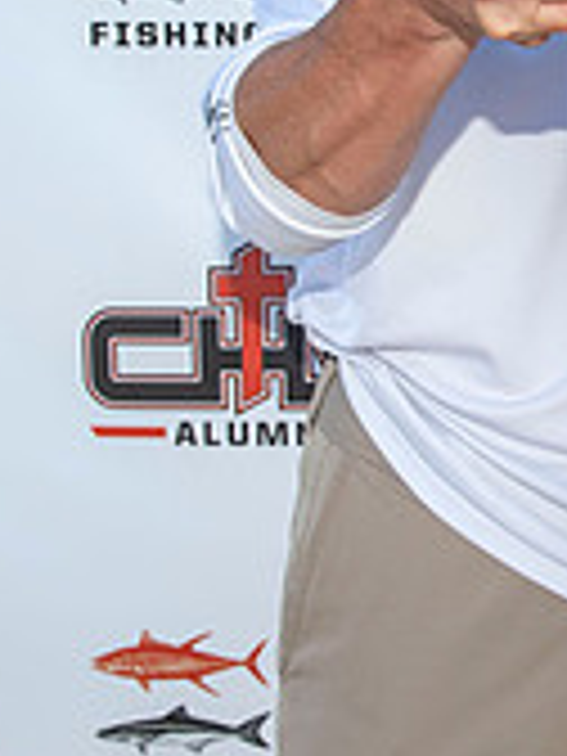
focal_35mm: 103
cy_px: 130
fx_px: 2249
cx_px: 693
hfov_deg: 13.9
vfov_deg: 18.9
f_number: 8
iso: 125
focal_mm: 31
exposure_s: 1/200
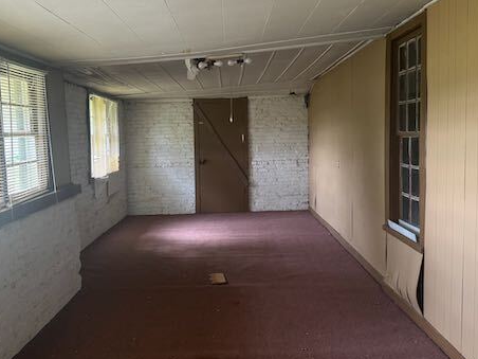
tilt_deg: -3.5
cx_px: 246
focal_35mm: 34
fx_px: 469
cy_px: 151
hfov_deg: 53.9
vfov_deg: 41.7
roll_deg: +1.0
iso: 500
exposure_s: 1/60
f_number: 1.78
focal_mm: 6.76
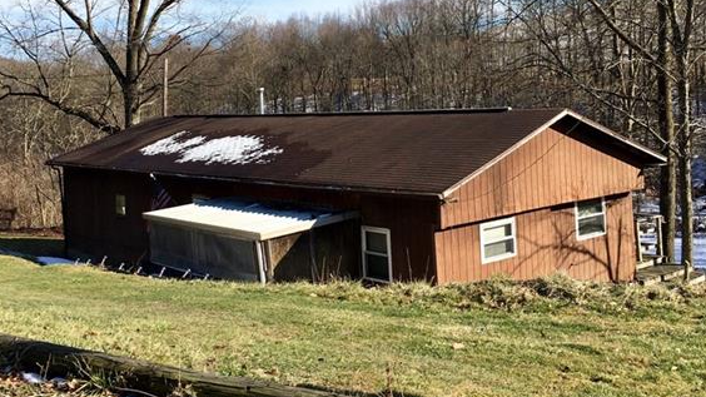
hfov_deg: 47.4
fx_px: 805
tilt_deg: +1.1
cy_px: 95
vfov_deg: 27.3
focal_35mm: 43
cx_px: 352
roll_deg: +3.3
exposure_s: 1/974
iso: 25
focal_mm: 4.15
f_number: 2.2
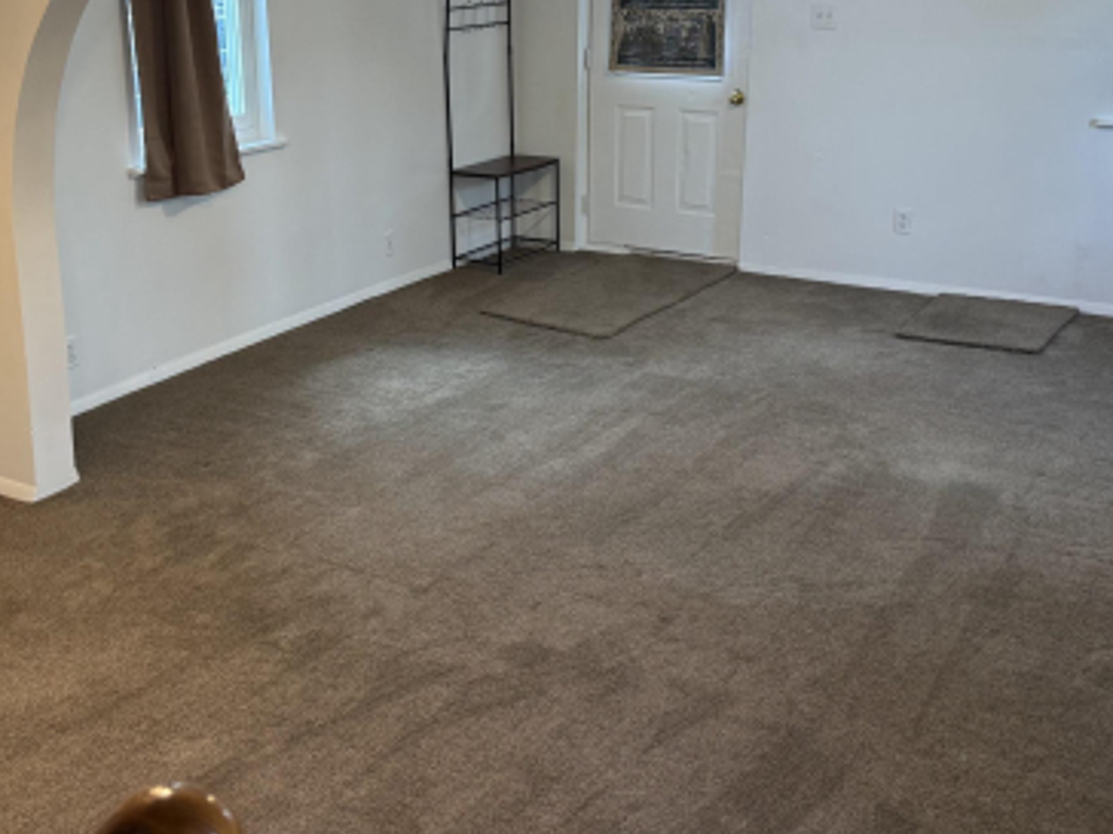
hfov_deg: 42.9
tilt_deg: -14.5
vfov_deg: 32.6
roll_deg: -0.1
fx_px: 1415
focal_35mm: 44
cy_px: 281
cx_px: 482
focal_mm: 6.76
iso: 200
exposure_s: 1/60
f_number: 1.78
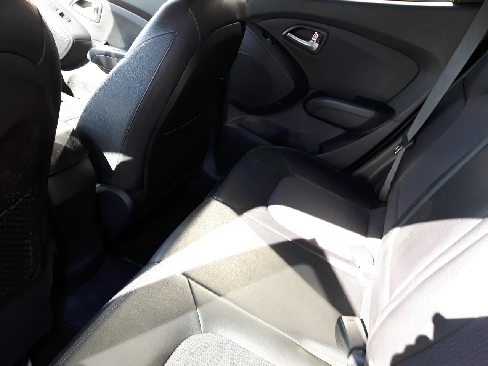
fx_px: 437
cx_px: 244
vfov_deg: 45.4
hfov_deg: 58.4
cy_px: 183
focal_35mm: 31
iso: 50
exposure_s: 1/33
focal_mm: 3.7
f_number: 1.9
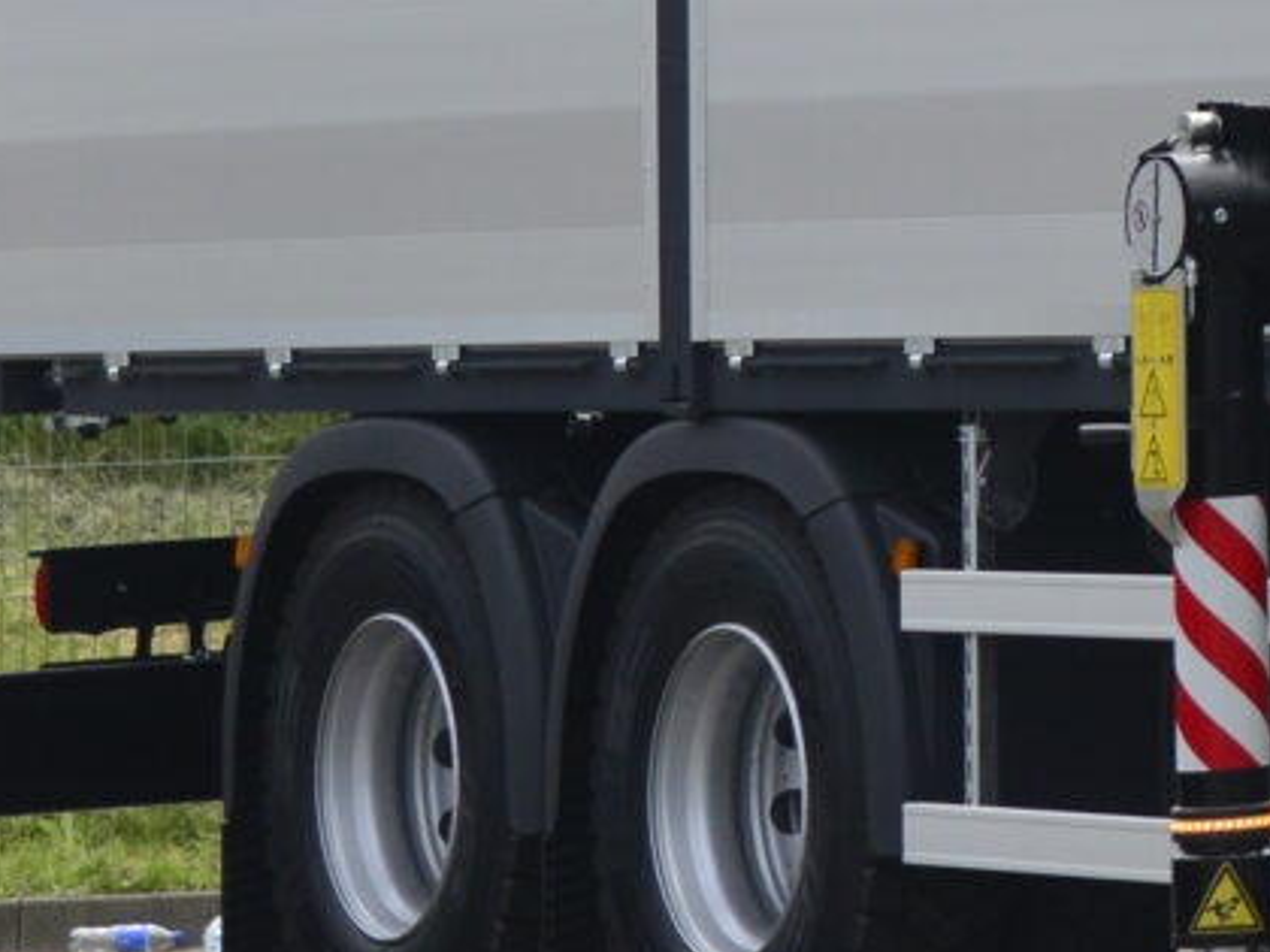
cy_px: -712
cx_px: 2933
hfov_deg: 6.5
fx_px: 10750
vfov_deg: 5.0
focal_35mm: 293
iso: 400
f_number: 4.5
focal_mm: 50
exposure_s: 1/400
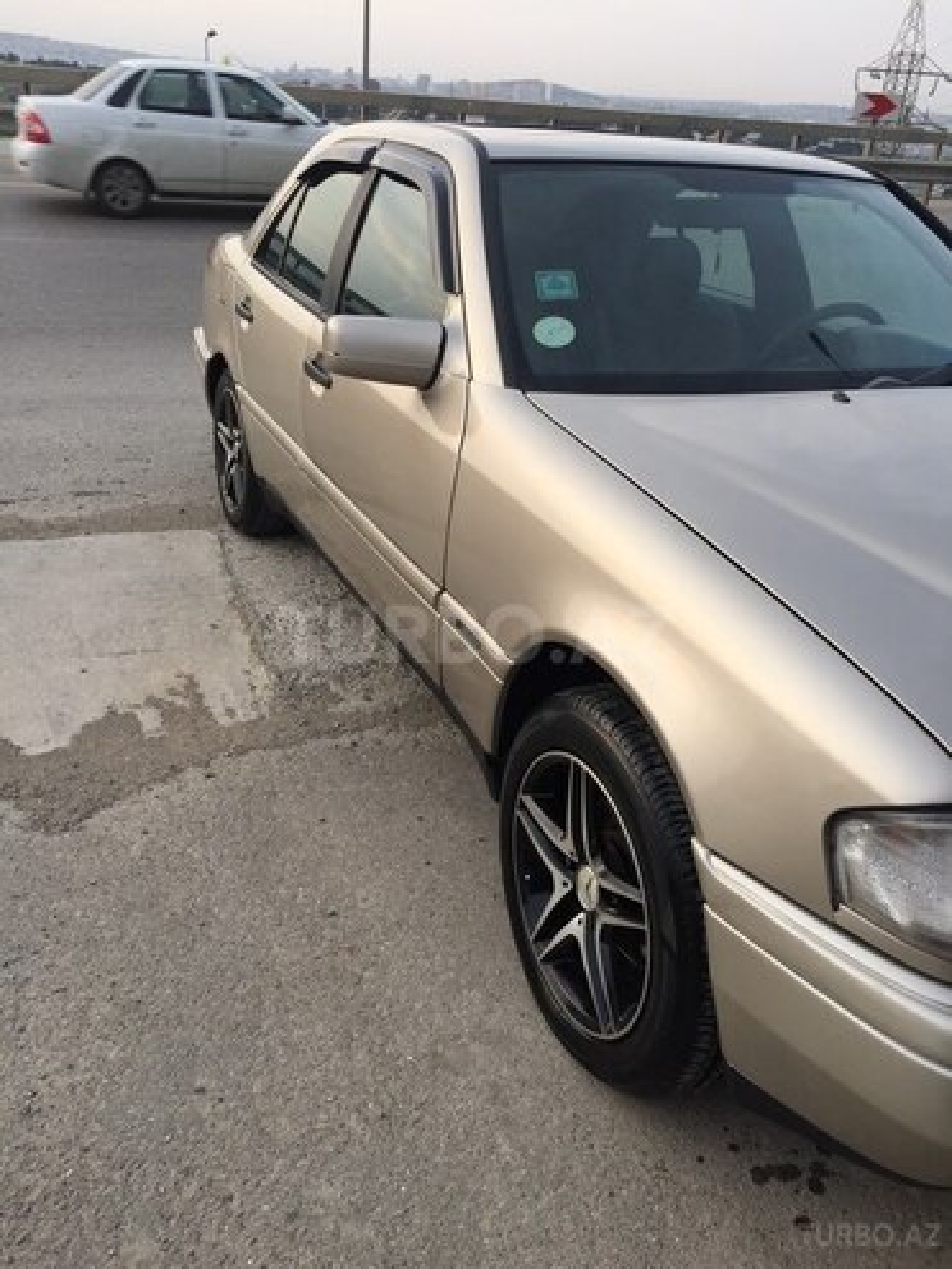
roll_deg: -3.9
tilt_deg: -27.2
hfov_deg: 48.2
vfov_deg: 61.7
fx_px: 1063
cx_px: 476
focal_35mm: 29
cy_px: 634
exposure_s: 1/291
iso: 32
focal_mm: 4.15
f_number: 2.2
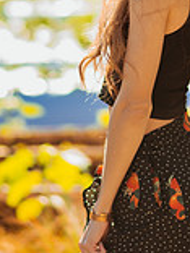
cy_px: 36
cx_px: 153
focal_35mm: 161
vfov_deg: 12.2
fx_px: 1178
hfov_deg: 9.2
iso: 50
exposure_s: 1/1600
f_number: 1.4
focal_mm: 58
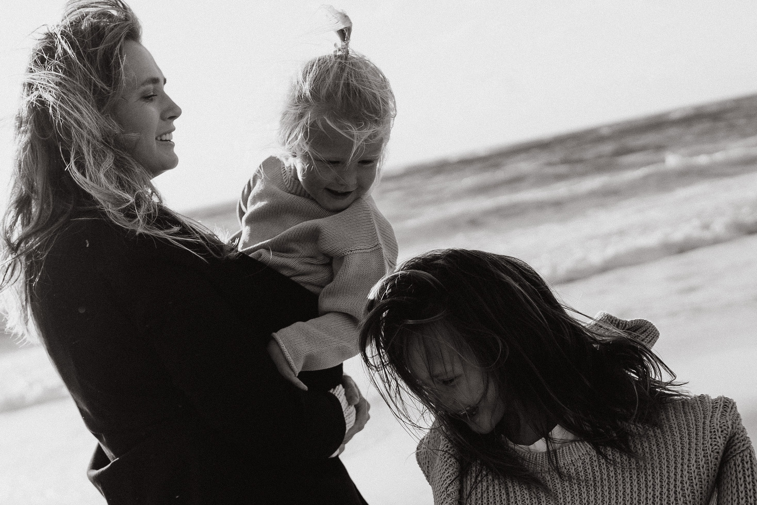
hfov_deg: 28.1
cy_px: 425
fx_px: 1505
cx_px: 477
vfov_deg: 18.8
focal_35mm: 72
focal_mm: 35
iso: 160
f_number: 2.8
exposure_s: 1/4000
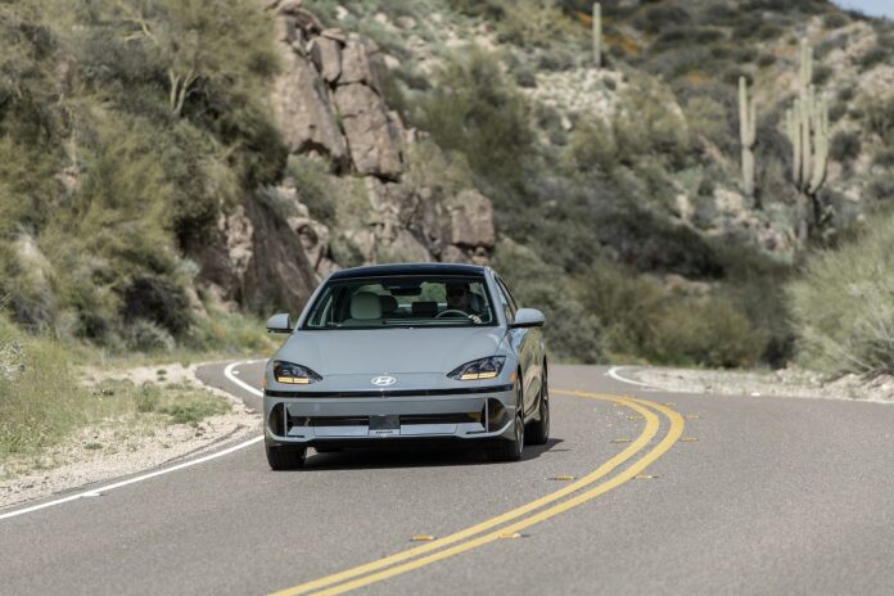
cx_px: 447
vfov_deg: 6.9
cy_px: 298
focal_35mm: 200
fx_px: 4966
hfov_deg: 10.3
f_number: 5
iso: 100
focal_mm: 200
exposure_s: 1/320
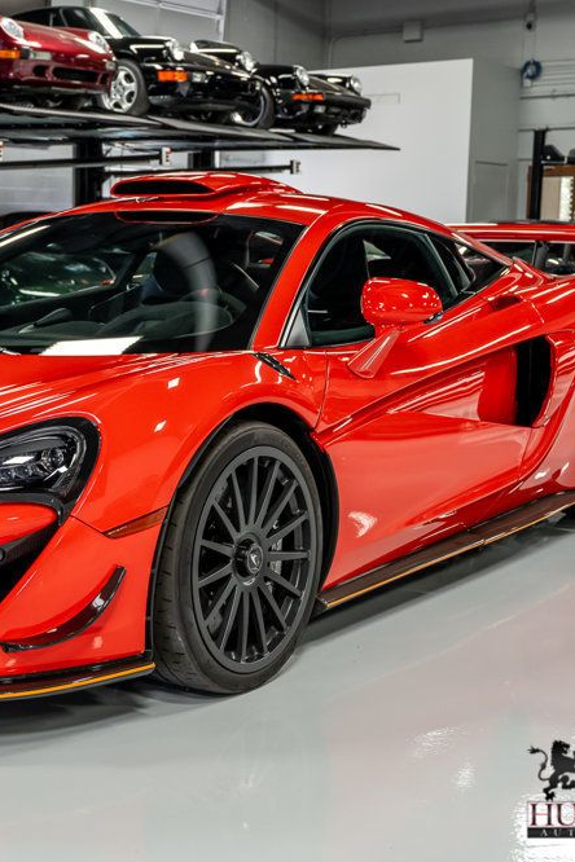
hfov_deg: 22.2
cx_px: 74
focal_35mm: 60
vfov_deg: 33.4
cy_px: 432
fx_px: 1437
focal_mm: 39
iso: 800
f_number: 5
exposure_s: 1/60
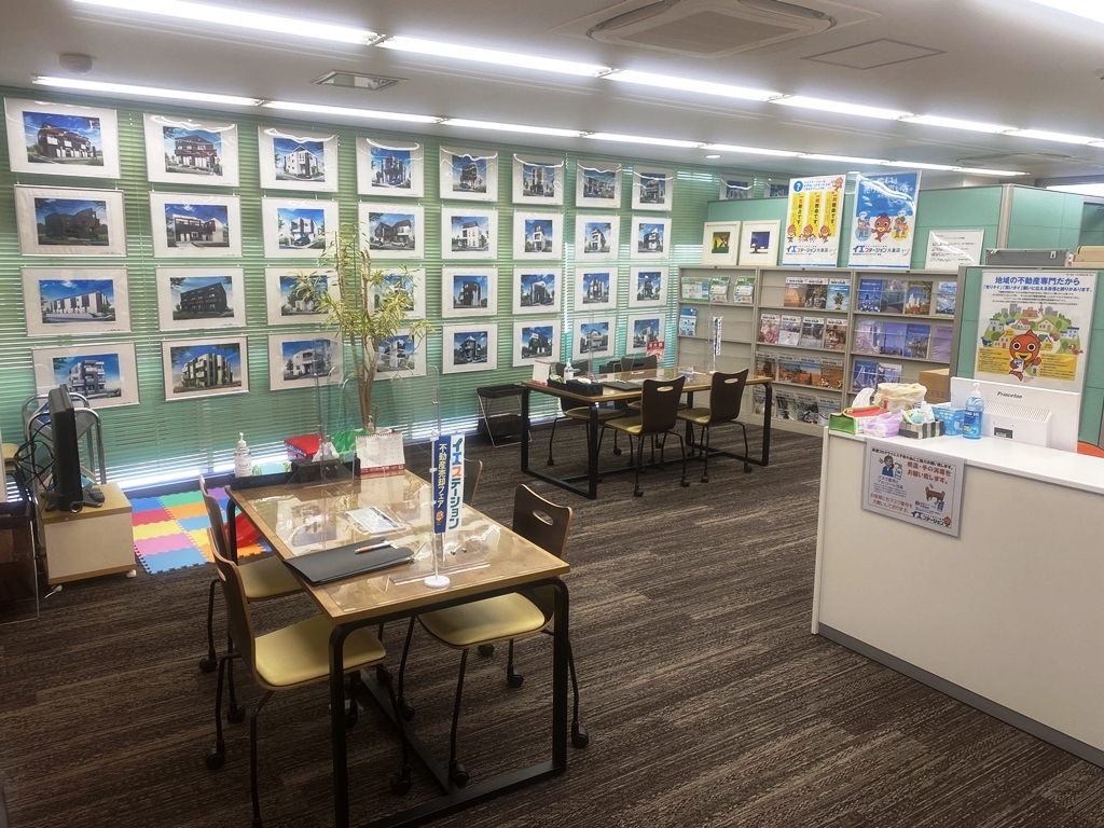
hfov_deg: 67.3
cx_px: 552
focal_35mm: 26
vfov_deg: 53.1
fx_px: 829
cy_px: 414
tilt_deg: -12.1
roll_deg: -0.3
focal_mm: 4.25
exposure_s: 1/100
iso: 40
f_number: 1.8
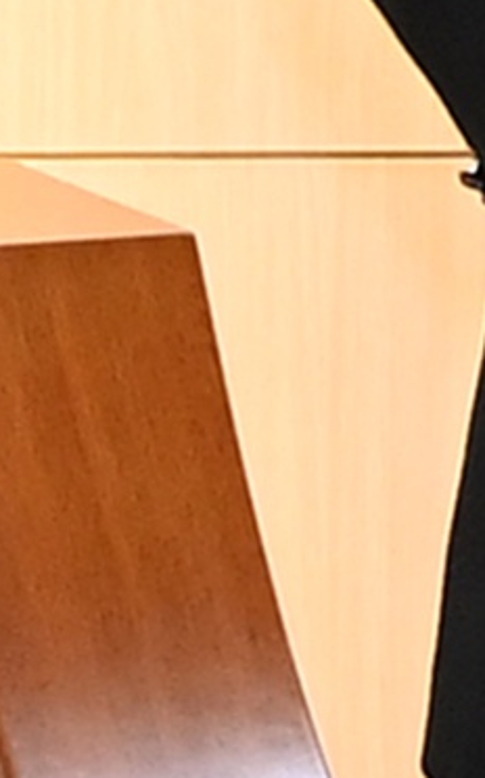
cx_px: 2189
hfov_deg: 2.7
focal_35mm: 469
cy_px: -1323
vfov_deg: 4.4
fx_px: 9934
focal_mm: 48
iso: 2500
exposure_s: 1/160
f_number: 5.6
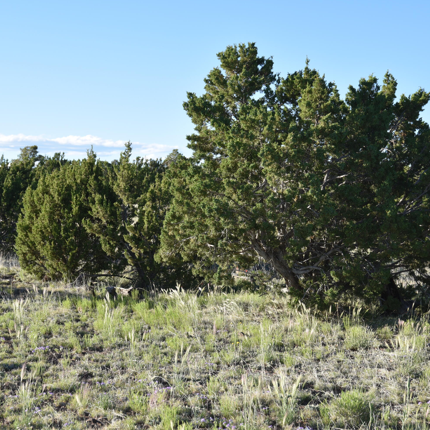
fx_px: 1124
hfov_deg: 21.6
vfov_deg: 21.7
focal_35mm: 80
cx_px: 200
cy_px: 217
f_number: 6.3
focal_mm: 62
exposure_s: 1/160
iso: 100
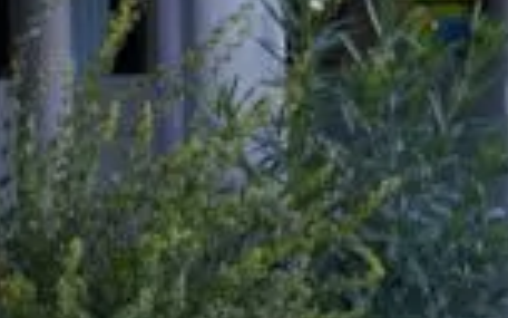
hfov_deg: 7.0
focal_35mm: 294
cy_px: 177
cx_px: 812
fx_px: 4073
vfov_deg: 4.5
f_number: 4.8
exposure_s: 1/320
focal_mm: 45
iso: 1600
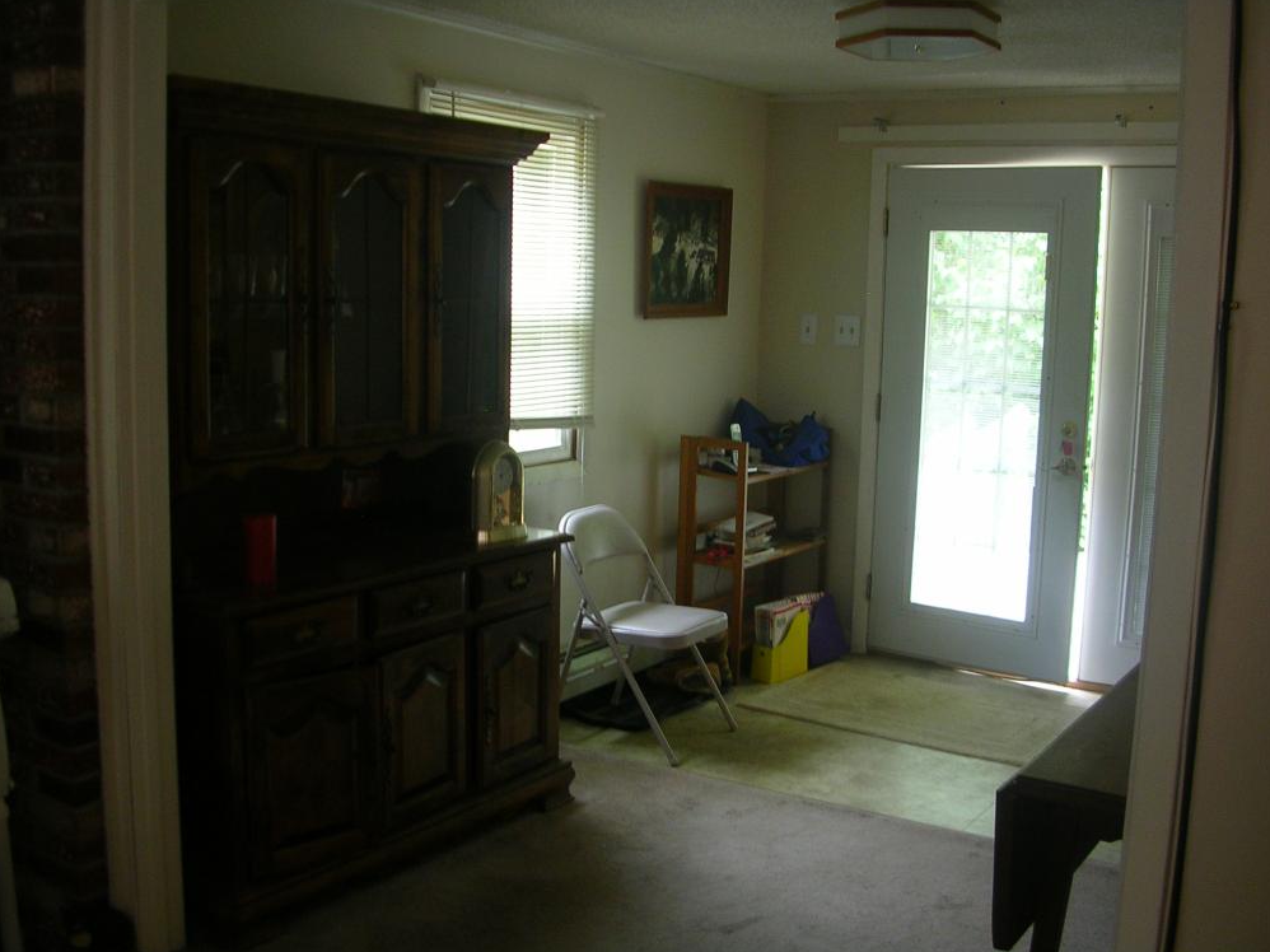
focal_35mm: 39
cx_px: 626
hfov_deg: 47.9
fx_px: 1430
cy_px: 475
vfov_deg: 36.8
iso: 50
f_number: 2.8
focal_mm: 5.8
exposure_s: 1/14.9
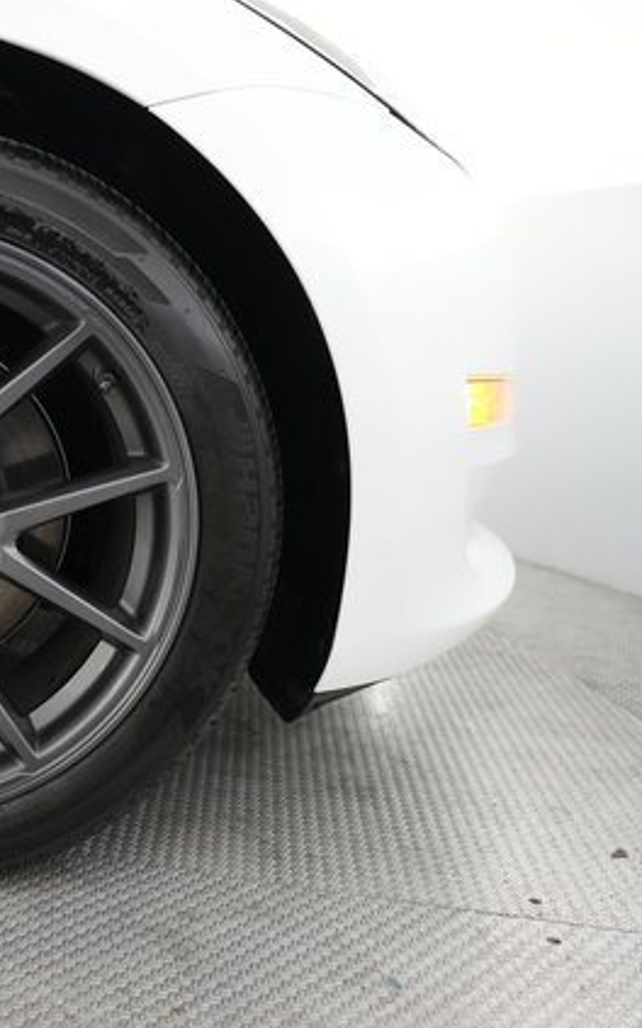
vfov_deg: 52.8
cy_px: 513
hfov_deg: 30.3
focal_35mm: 37
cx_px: -88
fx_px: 1037
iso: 5000
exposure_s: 1/160
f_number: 2.8
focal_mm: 24
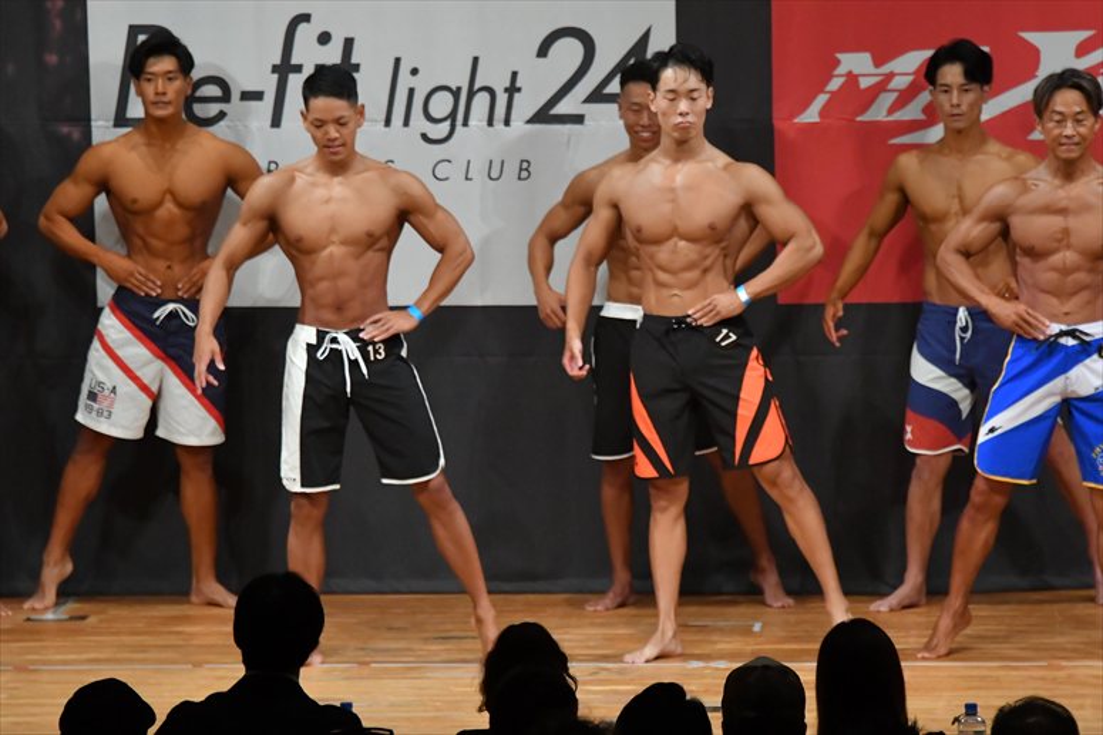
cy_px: 368
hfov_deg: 8.1
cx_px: 552
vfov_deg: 5.4
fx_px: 7809
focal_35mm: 255
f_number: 5.6
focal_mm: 170
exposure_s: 1/400
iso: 6400
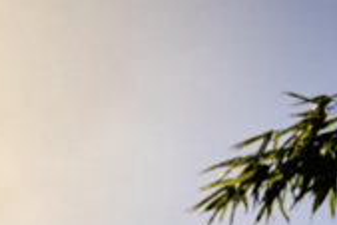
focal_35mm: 219
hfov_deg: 9.2
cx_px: -158
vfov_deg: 6.2
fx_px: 2054
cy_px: 398
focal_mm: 33
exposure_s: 1/1250
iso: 200
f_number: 8
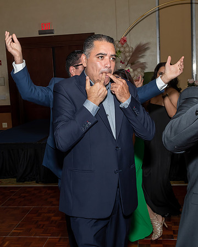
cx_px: 91
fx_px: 361
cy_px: 125
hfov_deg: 30.6
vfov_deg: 37.8
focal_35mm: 49
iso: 400
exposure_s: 1/250
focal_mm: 17
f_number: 6.3
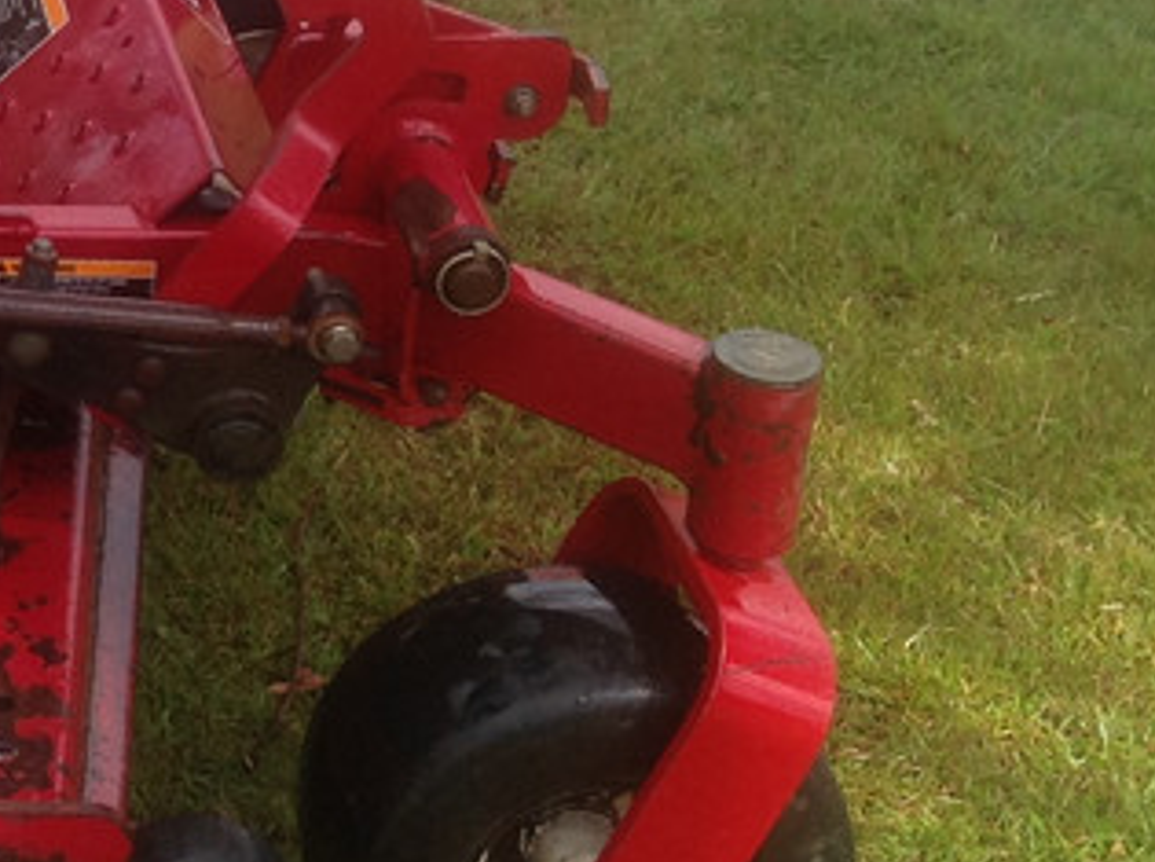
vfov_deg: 12.2
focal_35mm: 119
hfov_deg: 15.0
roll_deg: +0.3
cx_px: -717
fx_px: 3963
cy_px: -70
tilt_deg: -25.2
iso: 50
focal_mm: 4.28
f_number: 2.4
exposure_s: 1/657
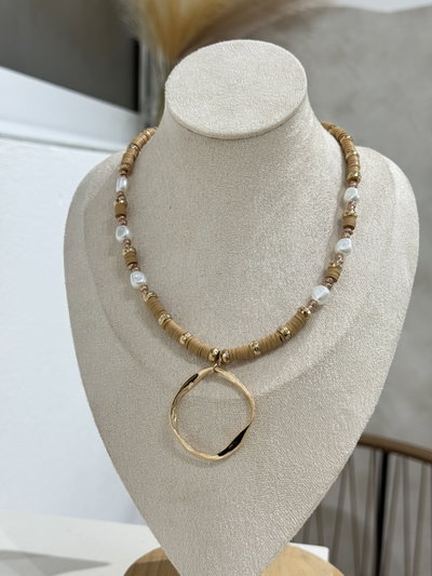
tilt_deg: -8.1
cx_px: 216
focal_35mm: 48
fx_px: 798
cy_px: 288
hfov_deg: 30.3
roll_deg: -1.3
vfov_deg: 39.6
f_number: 1.78
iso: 100
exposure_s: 1/50
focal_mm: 6.76
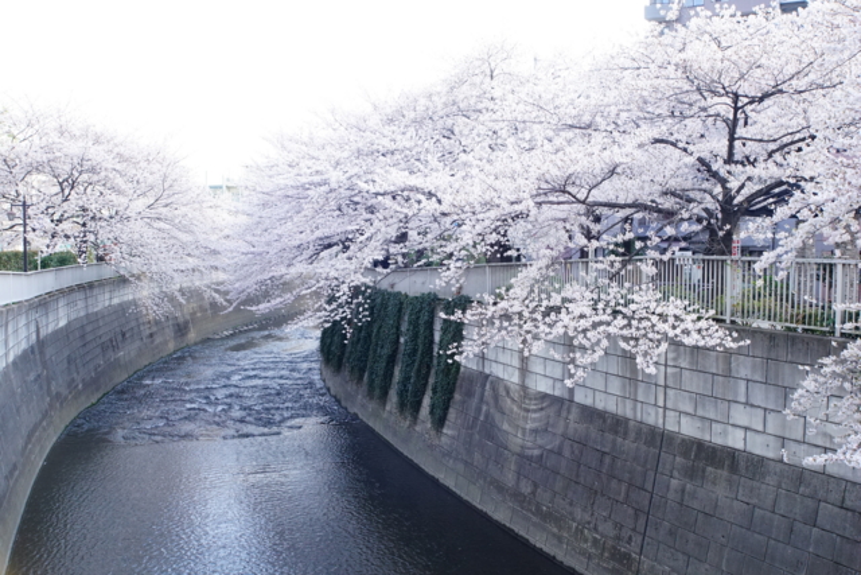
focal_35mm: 35
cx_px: 430
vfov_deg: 37.9
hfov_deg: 54.4
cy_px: 288
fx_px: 837
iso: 1600
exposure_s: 1/80
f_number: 8
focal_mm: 35
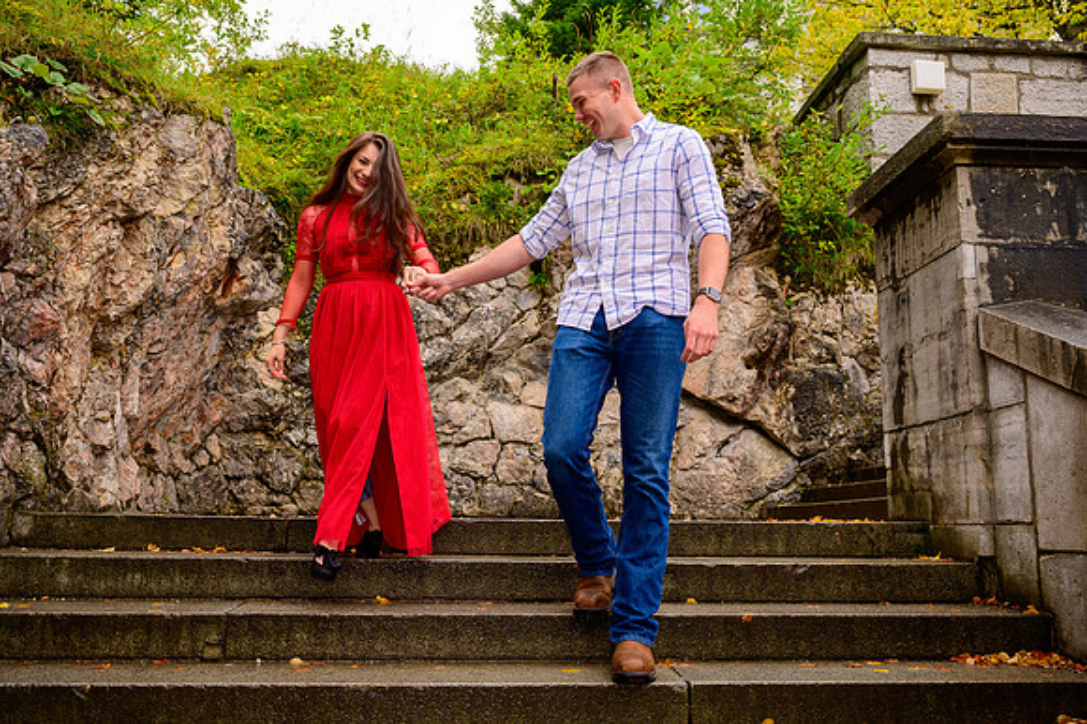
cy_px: 362
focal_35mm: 34
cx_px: 544
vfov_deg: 38.5
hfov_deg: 55.4
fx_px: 1034
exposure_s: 1/250
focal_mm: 31.5
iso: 400
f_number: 4.5
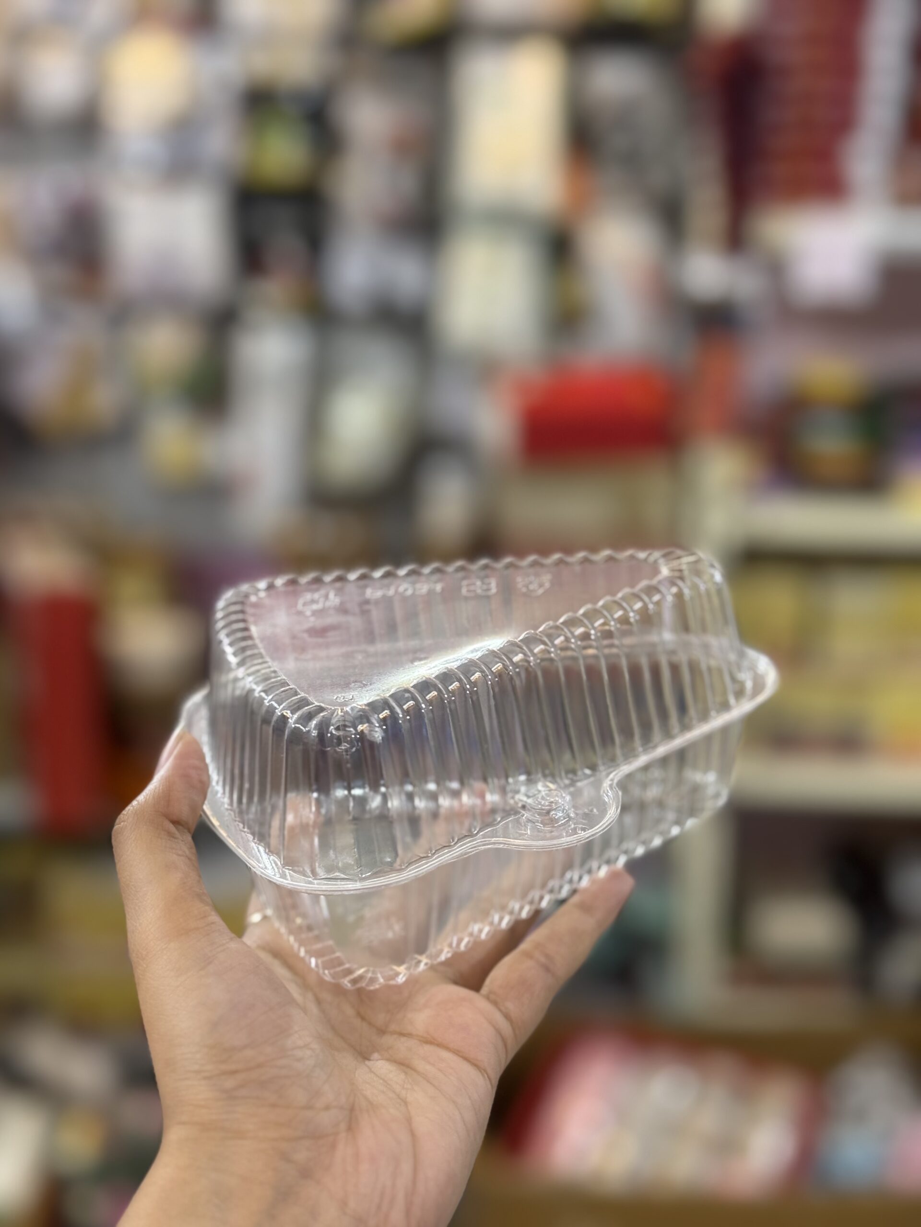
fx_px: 1703
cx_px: 460
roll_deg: -1.4
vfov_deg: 39.7
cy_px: 614
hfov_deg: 30.3
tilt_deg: -11.5
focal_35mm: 48
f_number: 1.78
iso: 50
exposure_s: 1/50
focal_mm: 6.76
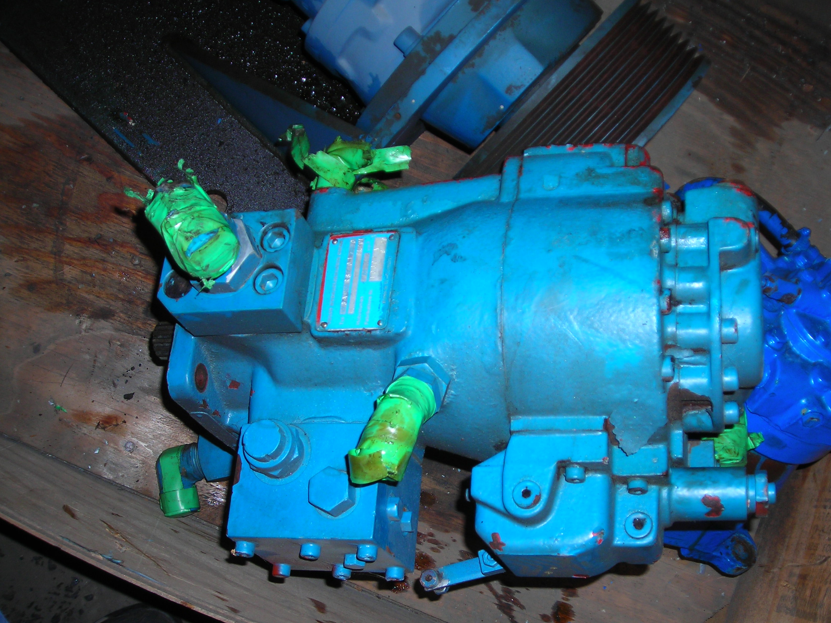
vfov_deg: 32.9
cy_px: 336
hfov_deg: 42.8
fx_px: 1056
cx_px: 479
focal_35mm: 44
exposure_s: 1/60.1
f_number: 3.2
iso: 50
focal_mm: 6.3
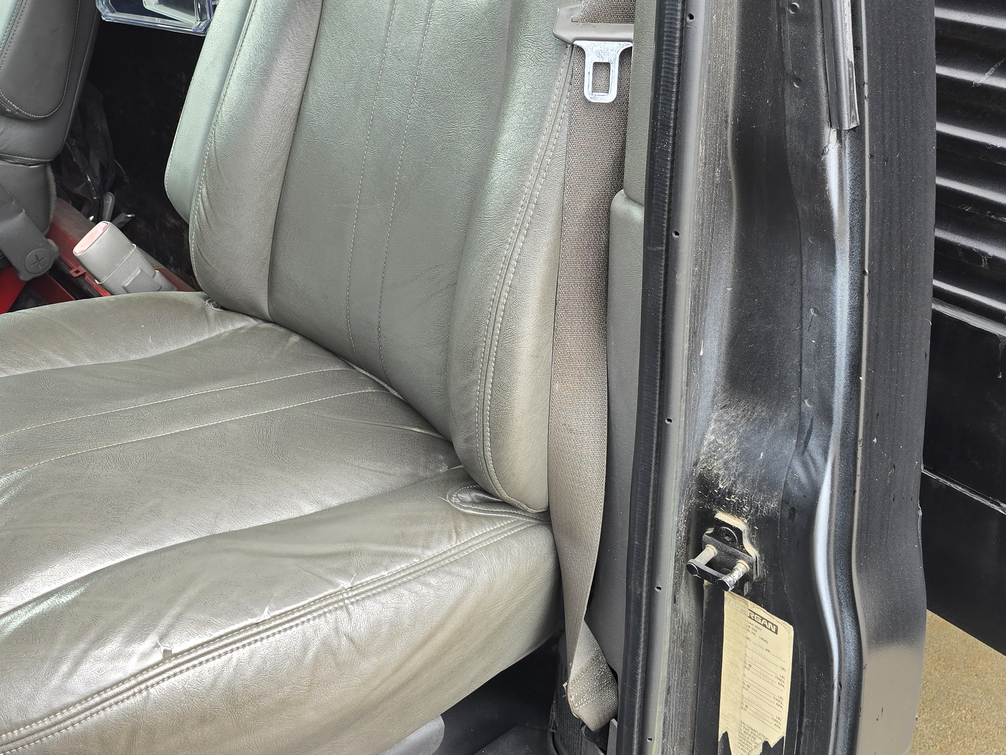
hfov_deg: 45.9
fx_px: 1162
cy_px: 109
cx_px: 311
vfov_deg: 34.4
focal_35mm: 40
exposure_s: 1/60
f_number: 1.7
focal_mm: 6.3
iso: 32
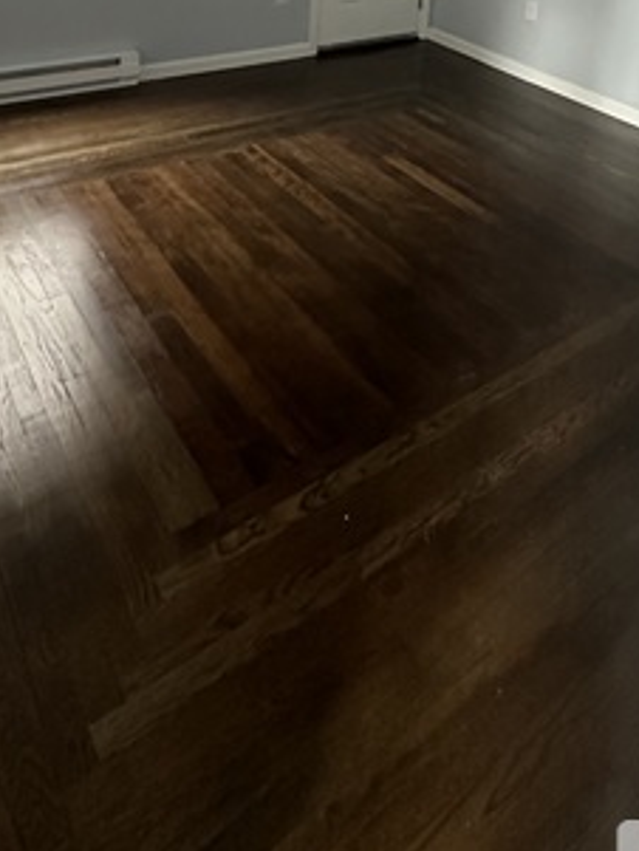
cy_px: -10
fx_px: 762
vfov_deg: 47.7
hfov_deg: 45.3
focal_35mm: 31
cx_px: 368
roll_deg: -5.8
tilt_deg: -14.0
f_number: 2.2
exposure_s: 1/60
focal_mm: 2.22
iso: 1250
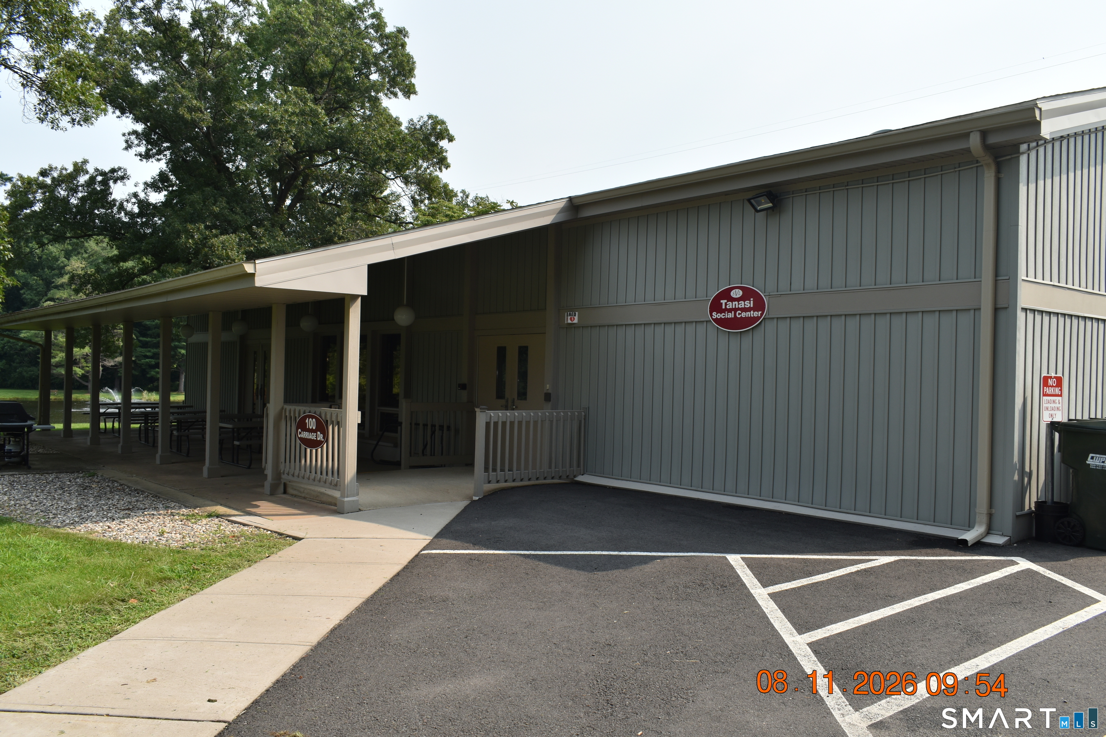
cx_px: 553
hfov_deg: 61.9
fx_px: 922
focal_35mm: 30
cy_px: 368
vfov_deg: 43.6
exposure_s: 1/200
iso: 100
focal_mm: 20
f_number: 9
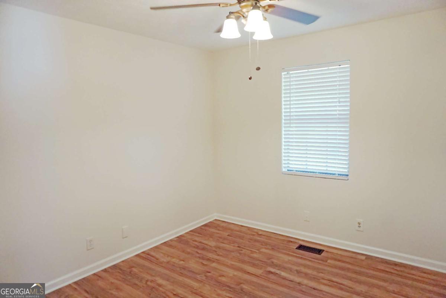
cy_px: 149
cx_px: 223
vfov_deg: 53.1
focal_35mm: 24
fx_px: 297
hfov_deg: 73.7
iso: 1600
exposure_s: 1/160
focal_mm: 16
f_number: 3.5
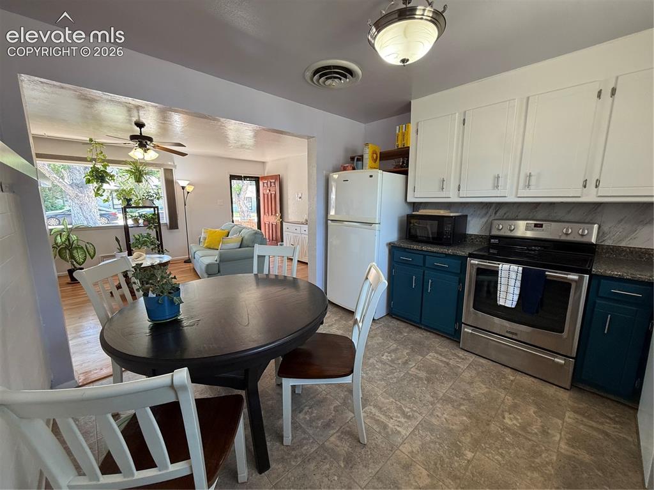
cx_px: 327
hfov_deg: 102.1
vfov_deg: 85.6
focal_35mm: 14
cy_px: 245
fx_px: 264
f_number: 2.2
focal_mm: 2.22
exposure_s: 1/120
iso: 200
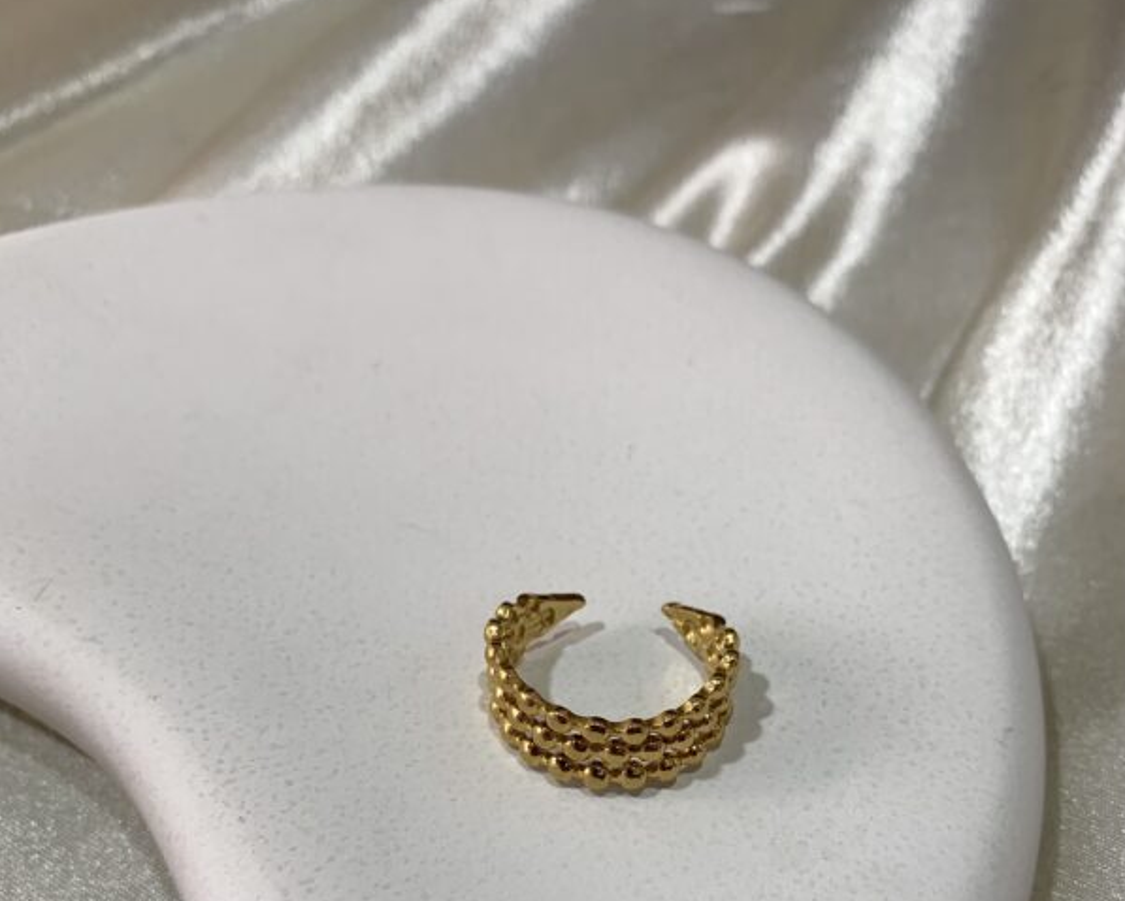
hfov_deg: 52.8
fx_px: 1132
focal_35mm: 34
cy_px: 680
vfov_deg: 42.0
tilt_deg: -57.4
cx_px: 563
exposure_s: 1/100
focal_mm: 4.25
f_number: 1.8
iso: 80
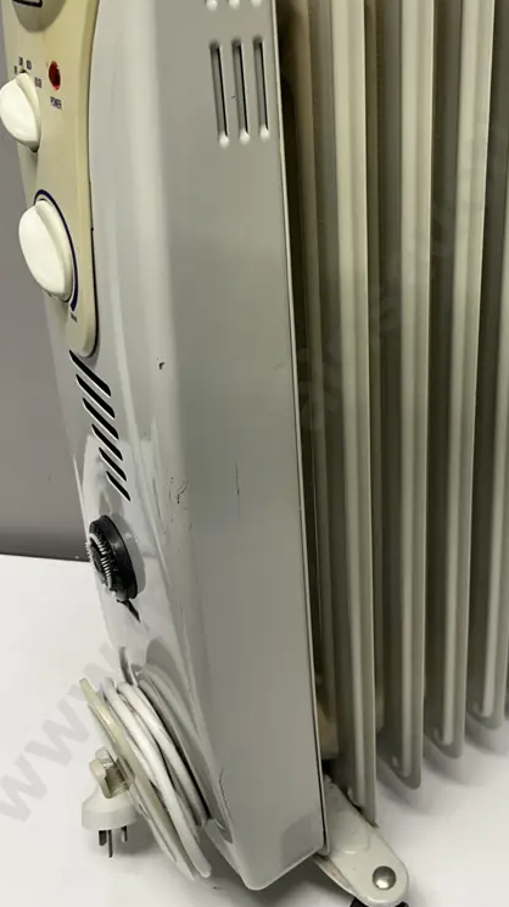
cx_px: 371
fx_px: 865
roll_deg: +0.1
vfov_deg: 54.4
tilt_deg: -25.1
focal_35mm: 36
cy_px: 321
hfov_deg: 32.3
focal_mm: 6.86
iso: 125
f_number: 1.78
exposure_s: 1/100
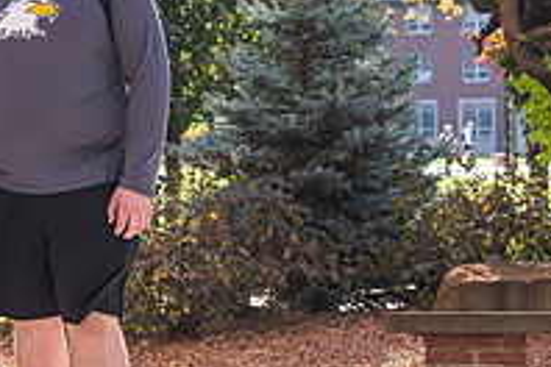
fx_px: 3367
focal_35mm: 220
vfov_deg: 6.2
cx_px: -181
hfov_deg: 9.2
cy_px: -21
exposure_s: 1/250
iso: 400
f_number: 8
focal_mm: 75
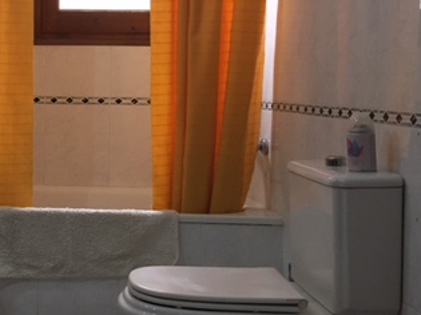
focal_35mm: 59
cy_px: 88
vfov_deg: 24.6
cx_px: 9
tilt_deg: +0.3
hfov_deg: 30.6
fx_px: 717
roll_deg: +0.8
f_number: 2.2
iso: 160
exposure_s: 1/33
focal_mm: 4.15
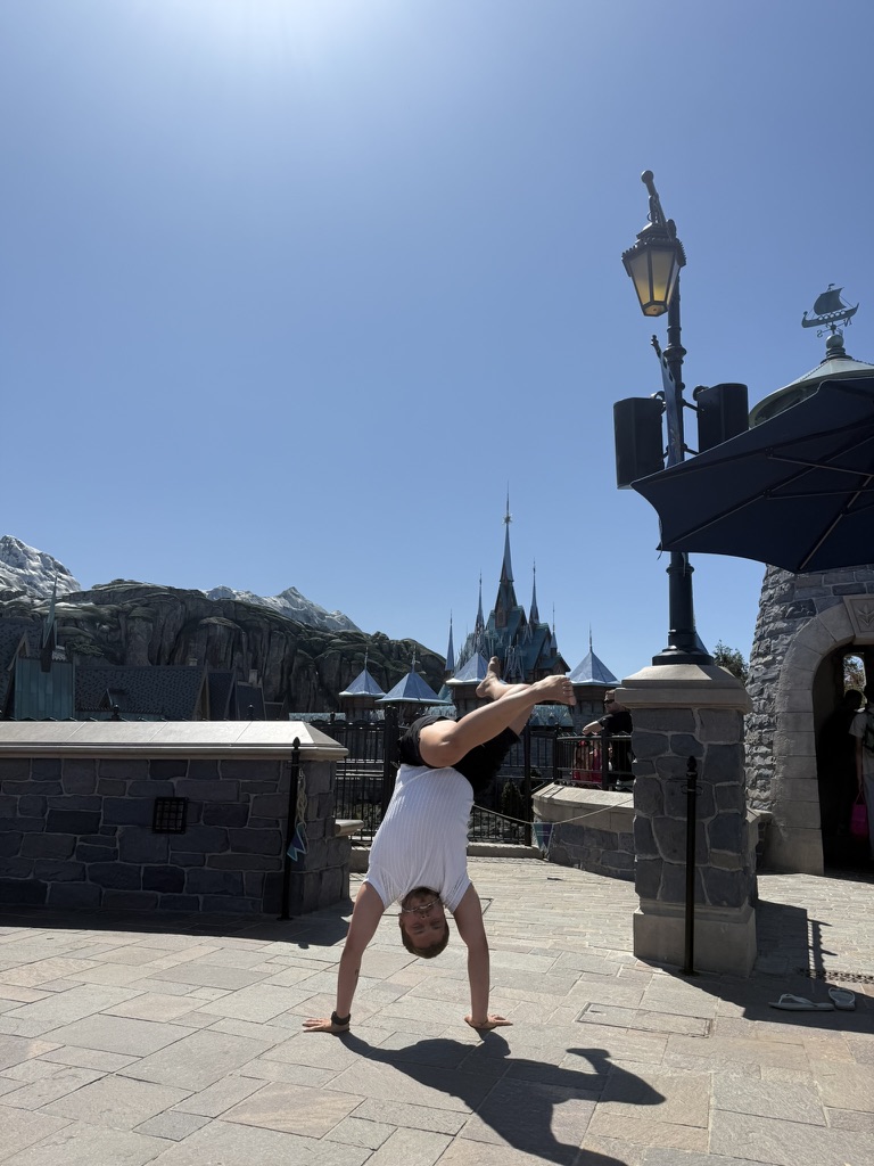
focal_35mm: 24
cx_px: 437
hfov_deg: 56.8
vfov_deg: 71.6
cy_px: 583
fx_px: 808
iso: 80
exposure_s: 1/9091
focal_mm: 6.76
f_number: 1.78
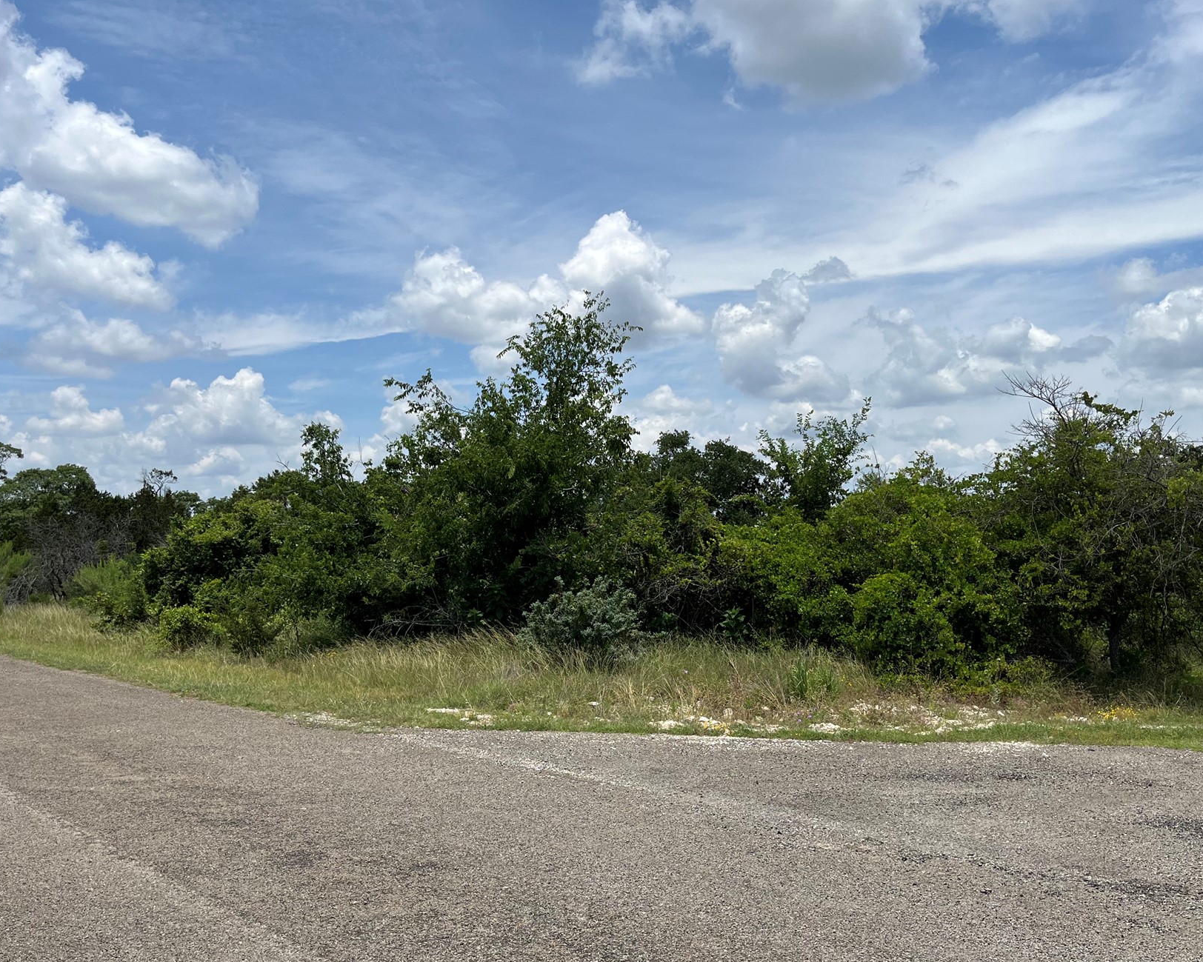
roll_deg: +0.4
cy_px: 508
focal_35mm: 32
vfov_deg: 45.8
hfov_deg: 55.7
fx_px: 1139
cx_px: 596
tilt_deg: +2.5
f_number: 1.6
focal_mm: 5.1
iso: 50
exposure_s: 1/5556
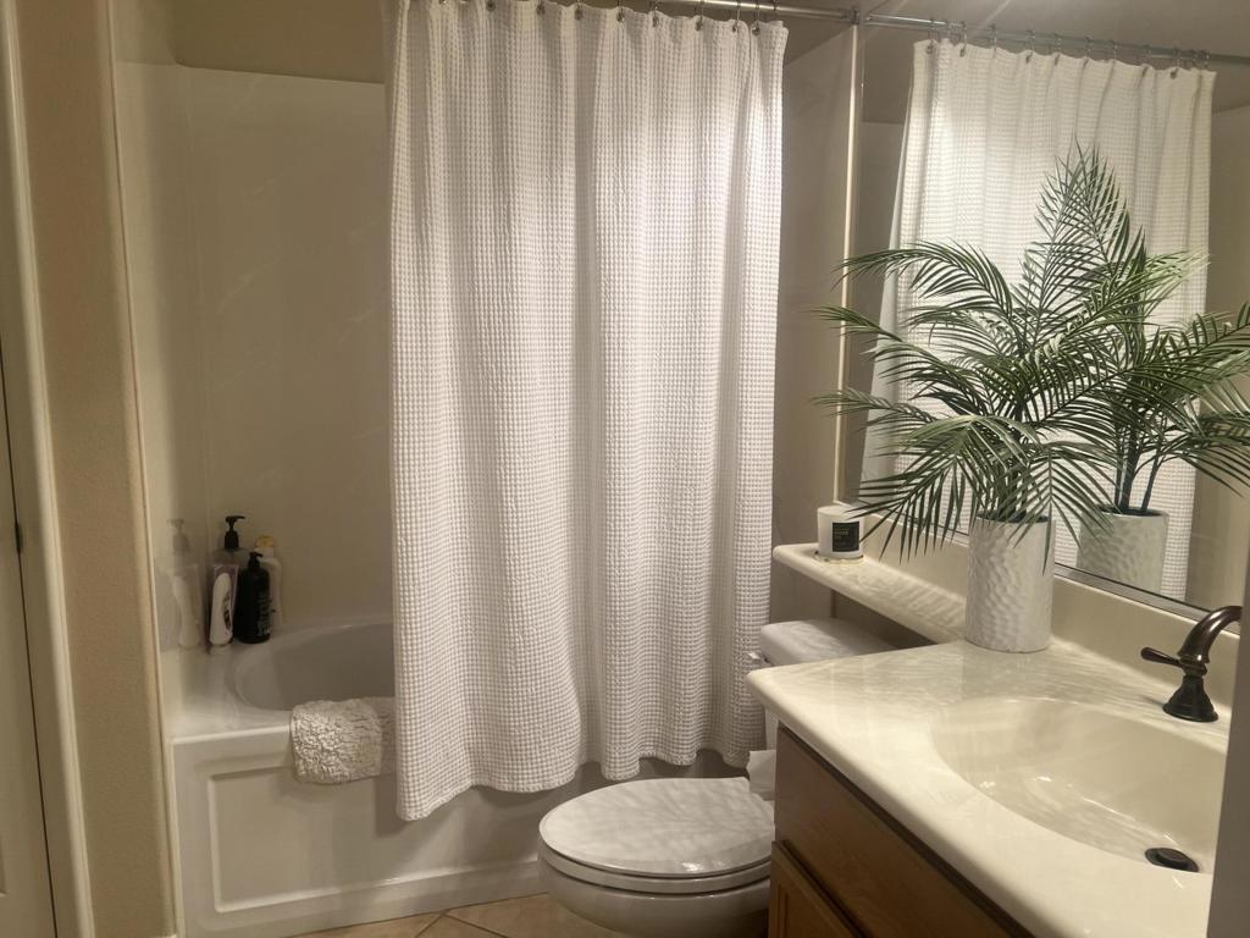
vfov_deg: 53.1
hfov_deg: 67.3
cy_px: 469
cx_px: 625
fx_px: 939
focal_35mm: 26
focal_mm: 5.7
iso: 64
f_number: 1.5
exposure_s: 1/120
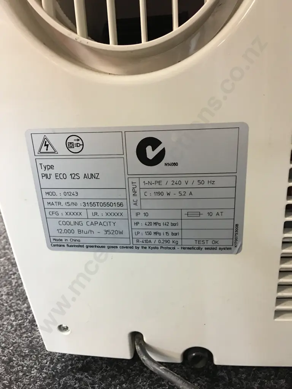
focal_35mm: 29
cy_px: 194
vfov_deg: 61.7
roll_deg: +3.9
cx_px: 146
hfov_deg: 48.2
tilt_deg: -16.6
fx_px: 326
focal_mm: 4.15
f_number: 2.2
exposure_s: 1/10
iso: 80
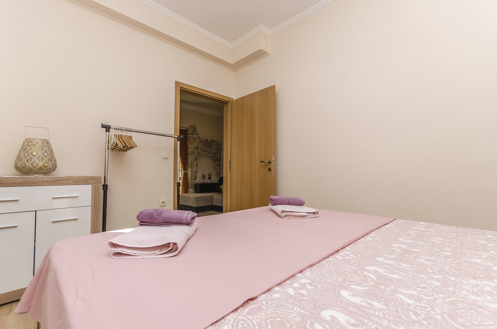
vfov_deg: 77.1
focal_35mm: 15
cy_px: 164
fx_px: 207
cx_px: 248
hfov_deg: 100.5
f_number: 8
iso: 100
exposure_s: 1/100
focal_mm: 10
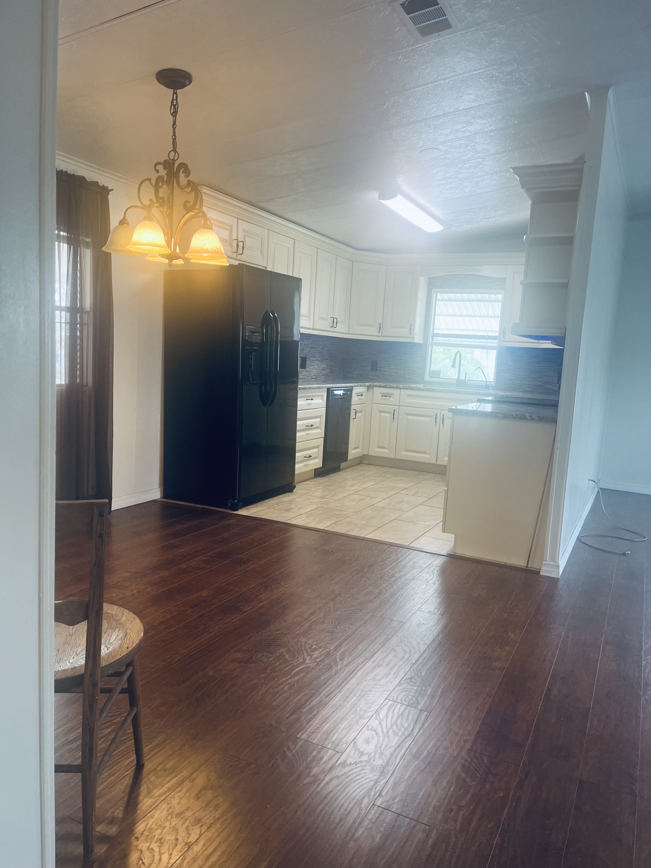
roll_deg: -2.7
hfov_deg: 53.1
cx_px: 326
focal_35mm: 26
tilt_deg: -7.5
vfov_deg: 67.3
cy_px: 434
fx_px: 652
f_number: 1.6
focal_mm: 5.1
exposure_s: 1/60
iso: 64
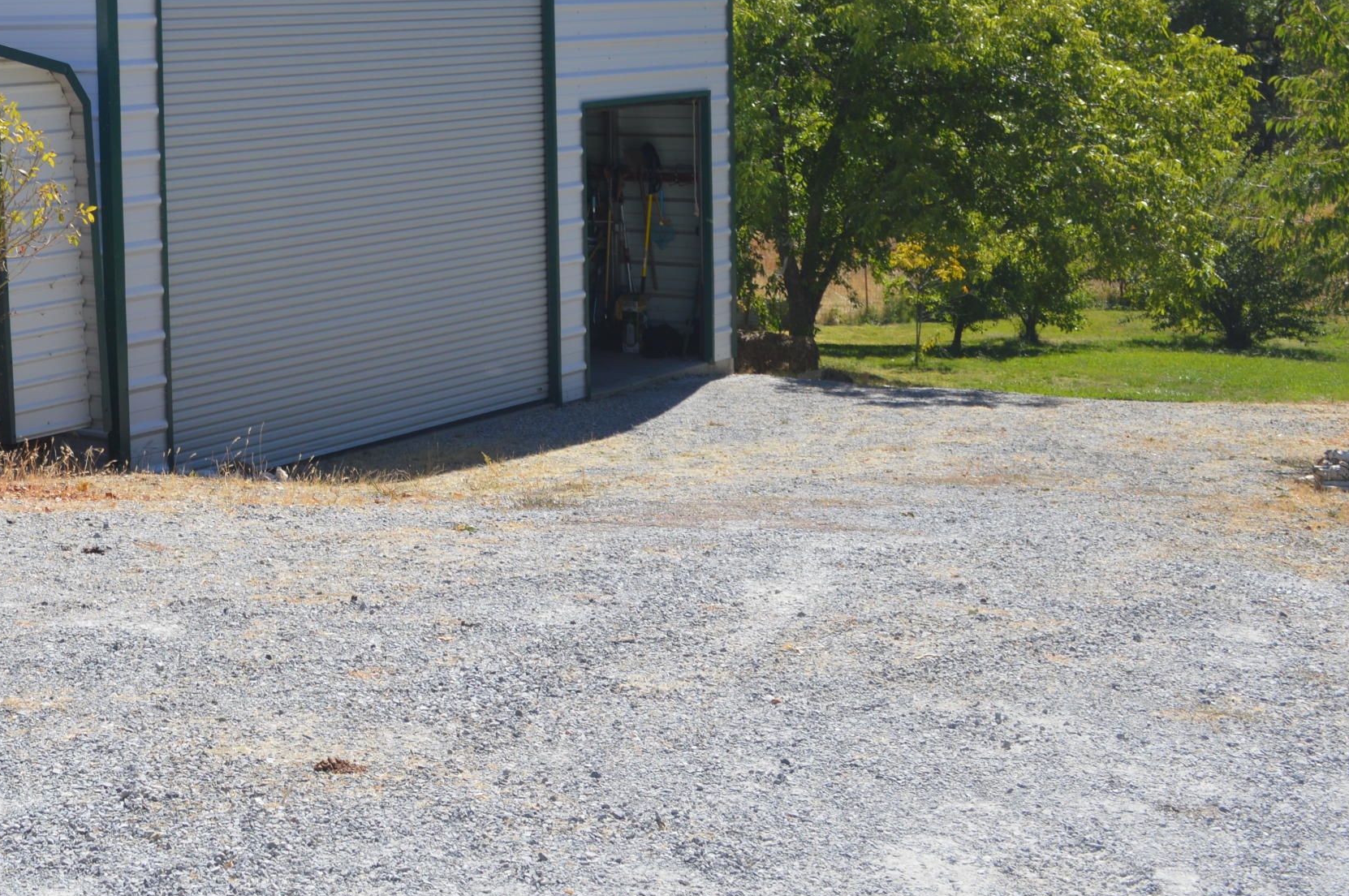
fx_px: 2433
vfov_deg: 20.5
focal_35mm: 65
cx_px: 221
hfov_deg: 30.1
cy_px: 104
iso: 100
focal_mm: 24
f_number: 7.1
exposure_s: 1/200
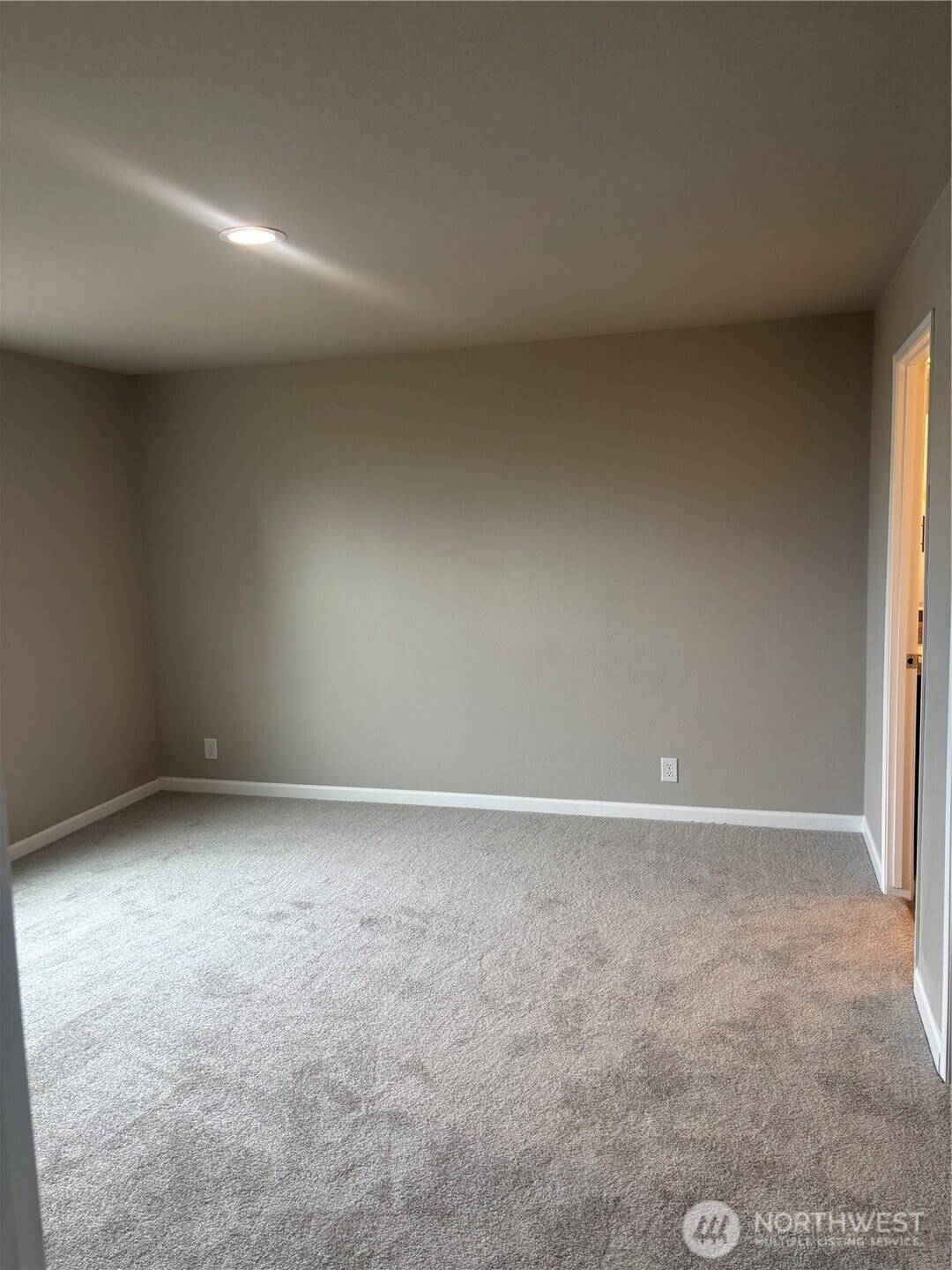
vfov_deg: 67.3
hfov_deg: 53.1
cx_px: 476
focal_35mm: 26
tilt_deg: -5.5
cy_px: 635
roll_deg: +1.8
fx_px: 953
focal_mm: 5.96
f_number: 1.6
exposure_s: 1/120
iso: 100
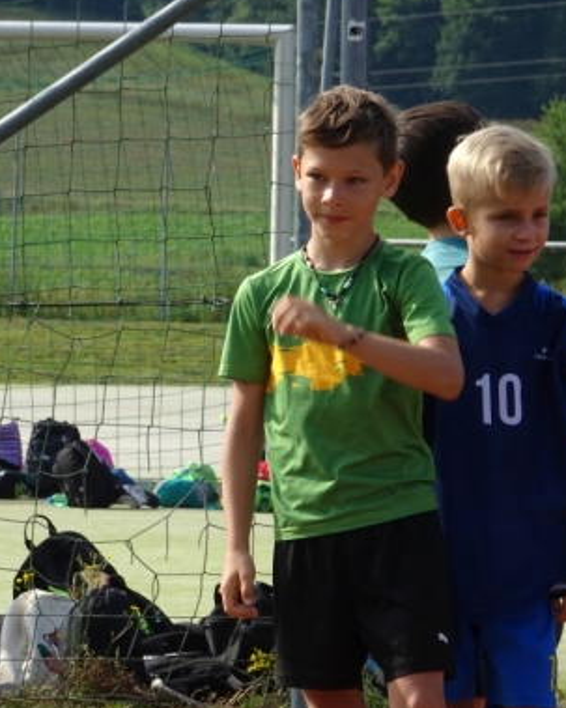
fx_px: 6473
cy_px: 503
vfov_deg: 6.3
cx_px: 205
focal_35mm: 309
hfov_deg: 5.0
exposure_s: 1/200
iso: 100
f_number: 6.3
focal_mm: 34.17
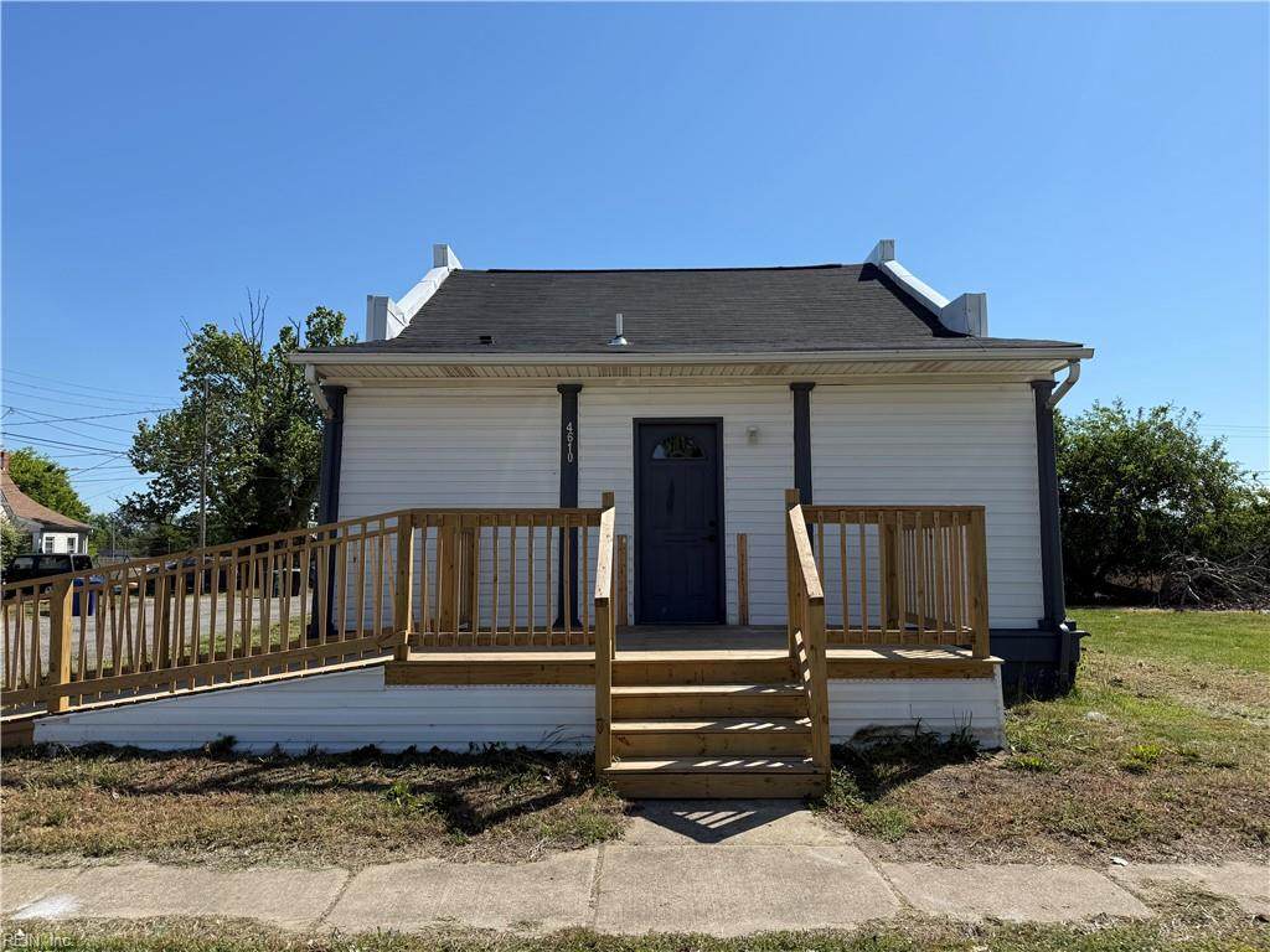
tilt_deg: +4.4
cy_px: 476
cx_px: 635
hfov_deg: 71.6
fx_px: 881
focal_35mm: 24
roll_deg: -0.4
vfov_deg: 56.8
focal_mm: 6.76
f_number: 1.78
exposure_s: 1/5714
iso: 80
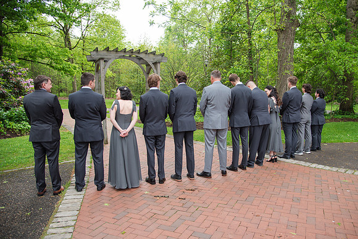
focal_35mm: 26
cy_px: 120
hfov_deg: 68.3
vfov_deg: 48.8
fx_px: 263
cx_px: 197
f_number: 4
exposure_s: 1/400
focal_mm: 24
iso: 160
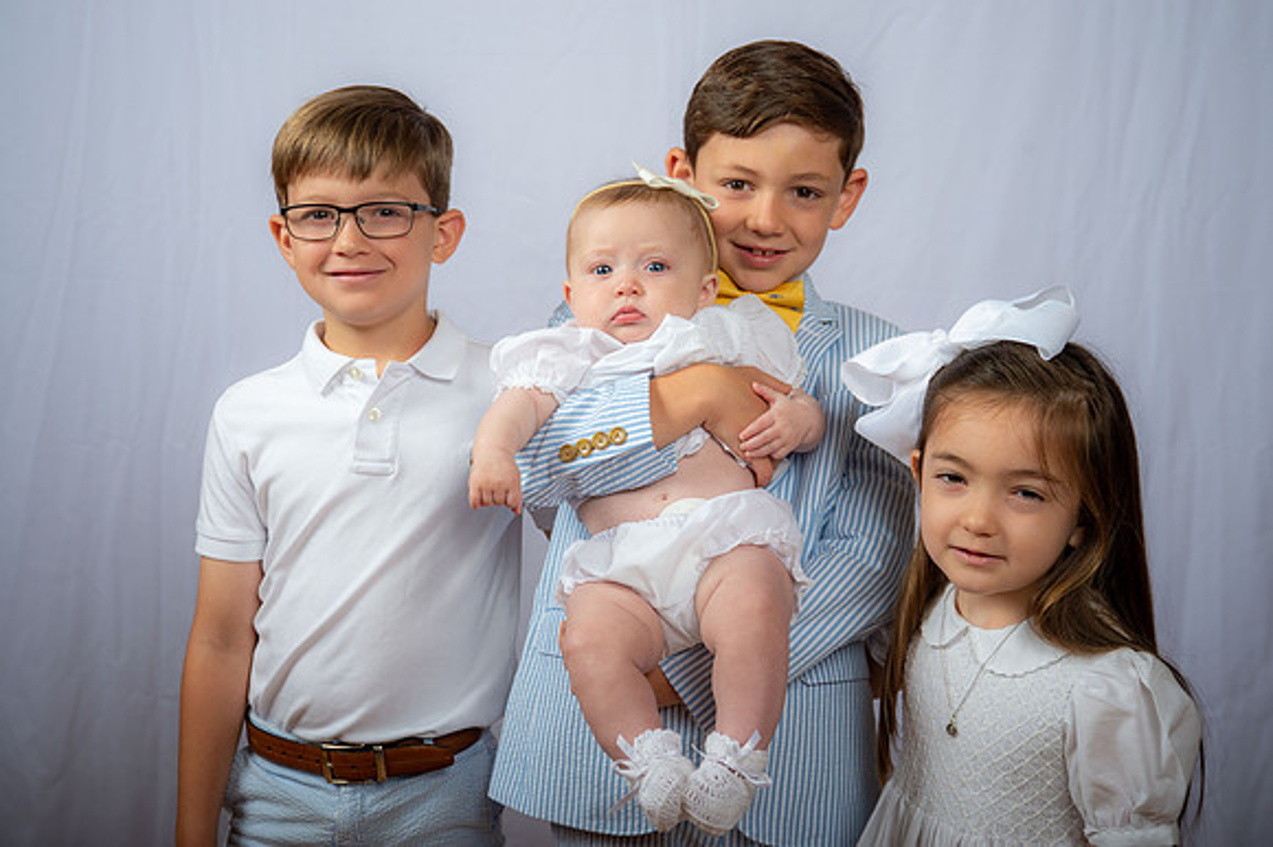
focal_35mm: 58
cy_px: 424
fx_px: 2050
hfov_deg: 34.5
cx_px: 636
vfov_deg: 23.4
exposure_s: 1/200
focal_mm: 58
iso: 250
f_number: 6.3
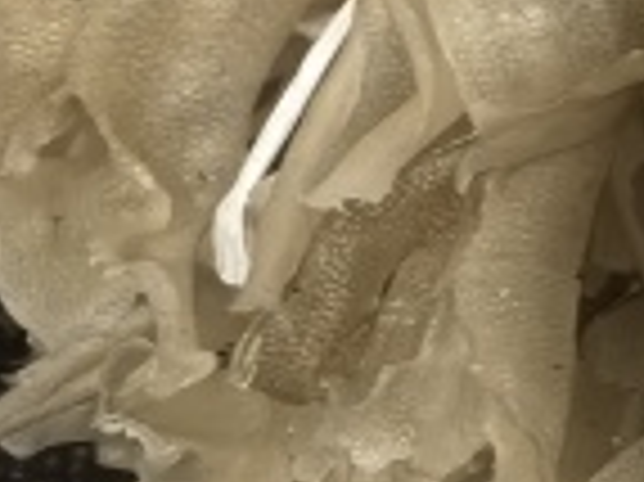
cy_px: -198
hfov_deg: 10.5
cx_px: 1716
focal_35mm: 151
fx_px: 2807
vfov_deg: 9.6
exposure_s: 1/25
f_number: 1.4
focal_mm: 6.98
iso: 1250
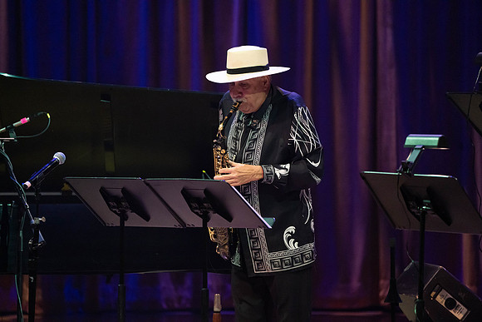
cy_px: 161
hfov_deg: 5.2
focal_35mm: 400
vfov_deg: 3.4
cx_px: 241
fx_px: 5357
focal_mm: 400
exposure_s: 1/320
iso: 3200
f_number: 5.6
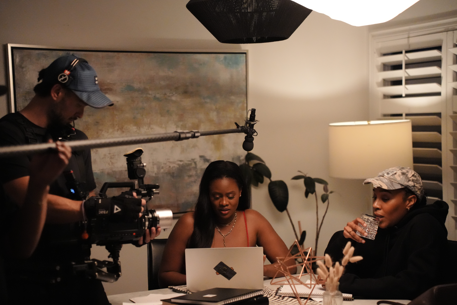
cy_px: 154
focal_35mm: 76
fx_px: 965
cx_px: 227
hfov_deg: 26.7
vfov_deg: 17.9
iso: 16000
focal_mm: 75
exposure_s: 1/500
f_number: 2.8
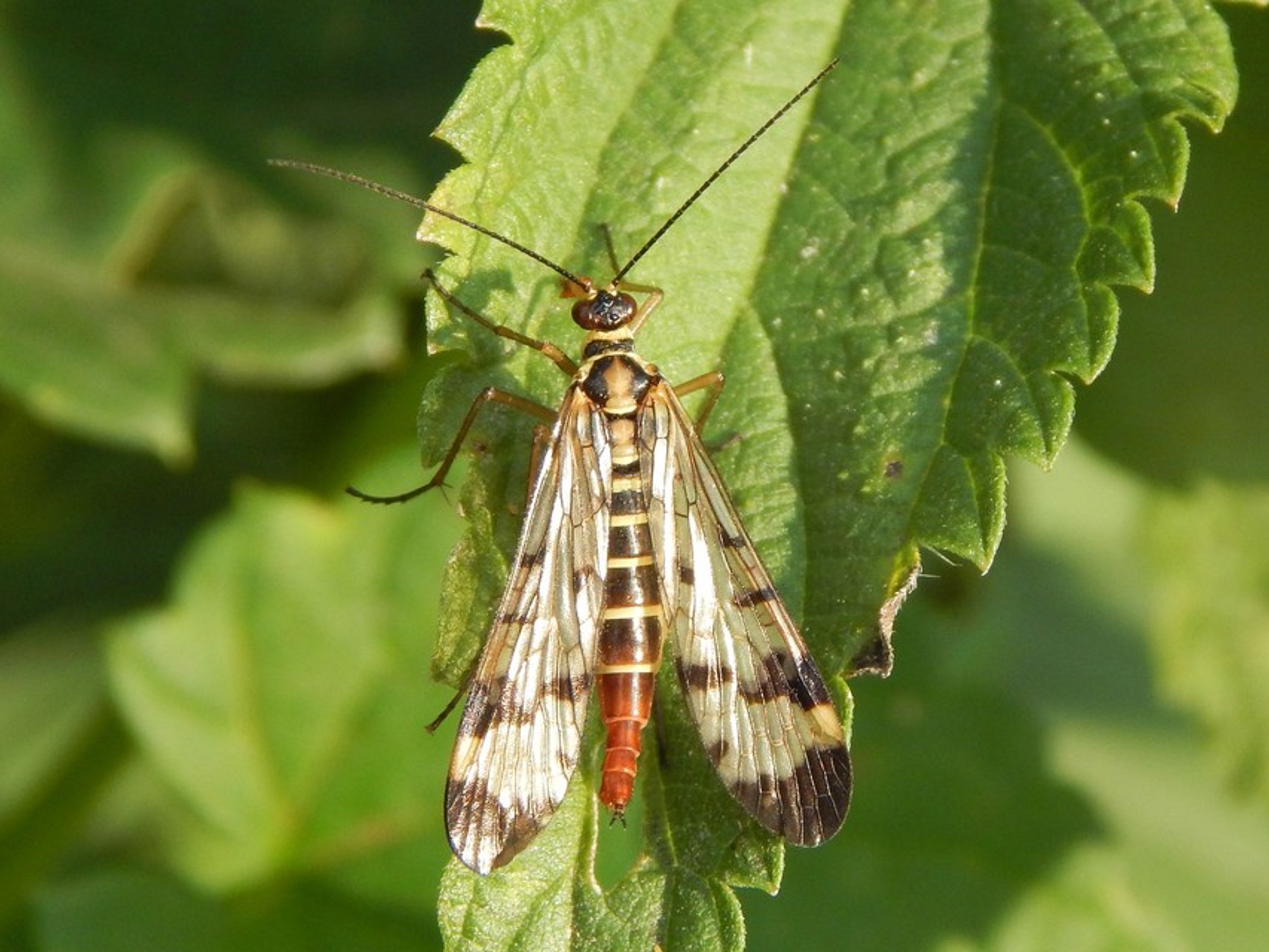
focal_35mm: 114
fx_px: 4180
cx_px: 634
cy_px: 476
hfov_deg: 17.3
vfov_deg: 13.0
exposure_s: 1/250
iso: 200
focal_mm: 20.5
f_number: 4.6
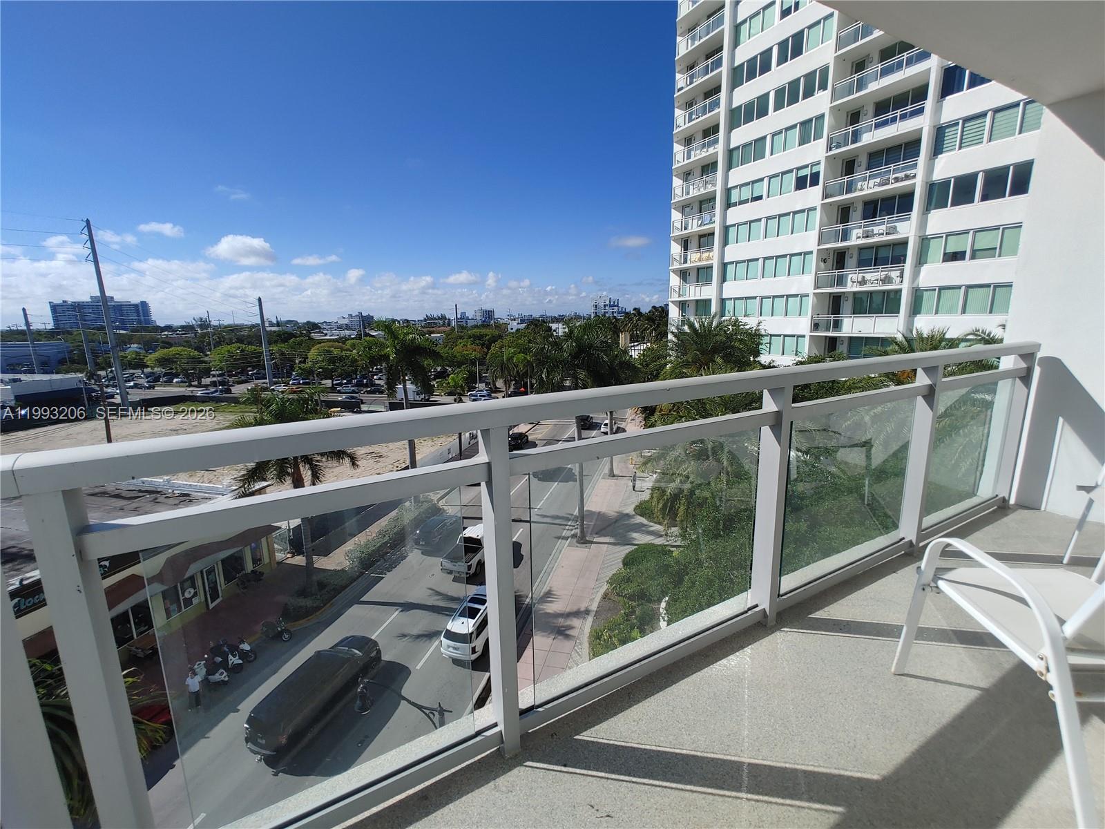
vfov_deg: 81.7
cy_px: 414
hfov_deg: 98.2
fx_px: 479
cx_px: 552
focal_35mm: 15
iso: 50
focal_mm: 1.78
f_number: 1.9
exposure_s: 1/1695
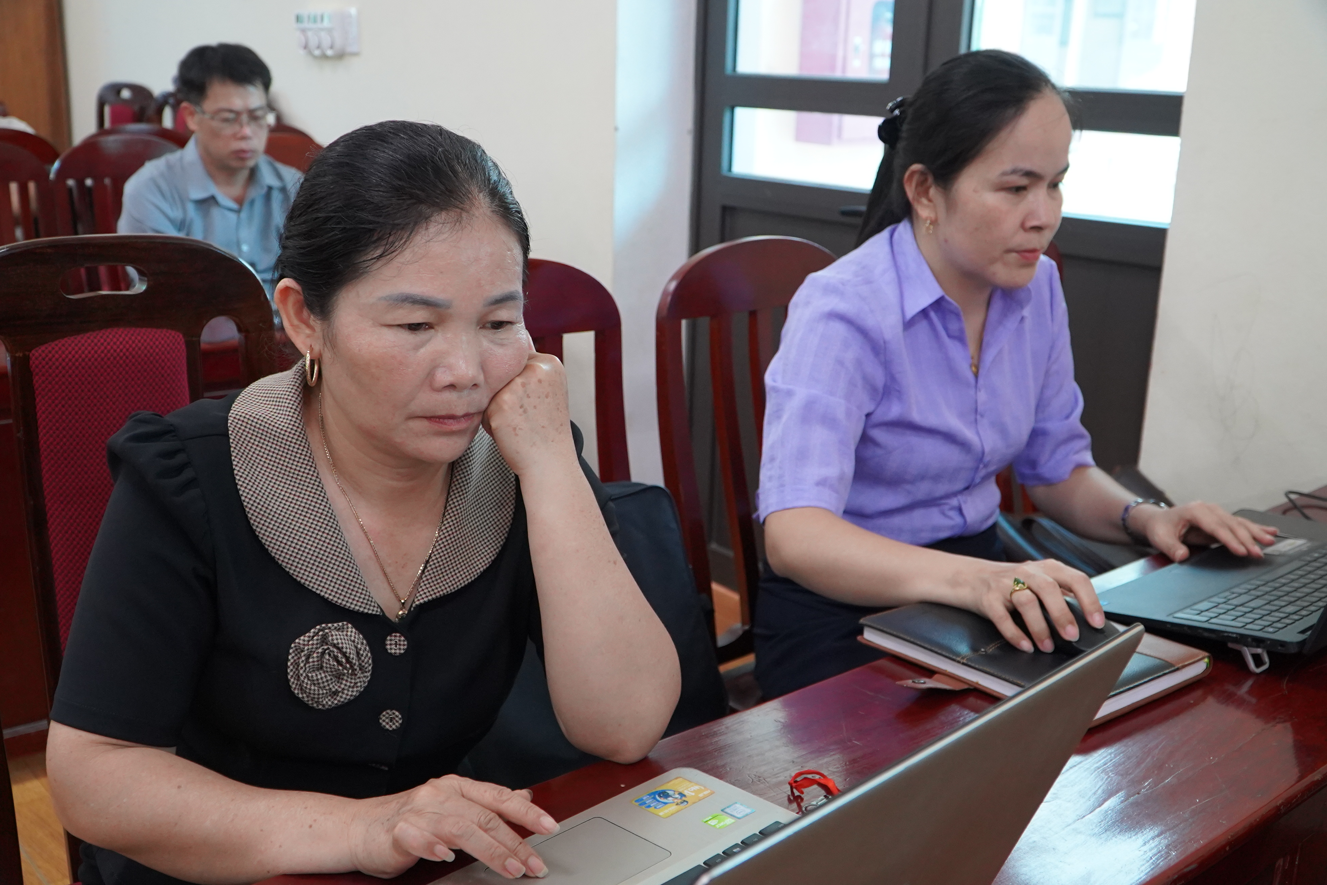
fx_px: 1253
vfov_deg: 38.9
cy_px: 442
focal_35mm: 34
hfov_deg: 55.8
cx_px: 664
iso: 2500
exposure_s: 1/160
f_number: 4
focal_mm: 23
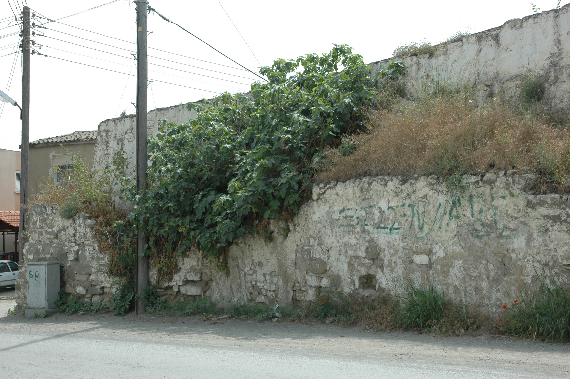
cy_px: 190
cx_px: 285
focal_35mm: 51
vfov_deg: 26.4
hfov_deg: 38.9
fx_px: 807
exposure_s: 1/320
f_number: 9
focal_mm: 34
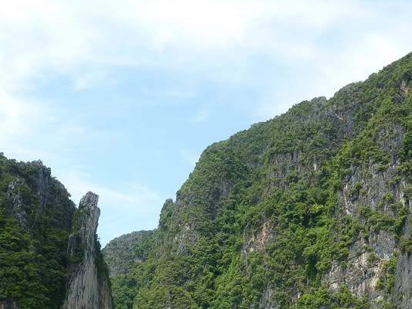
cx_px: 191
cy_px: 224
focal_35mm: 45
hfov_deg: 42.0
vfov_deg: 31.7
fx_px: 536
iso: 80
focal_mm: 4.1
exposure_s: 1/400
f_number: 4
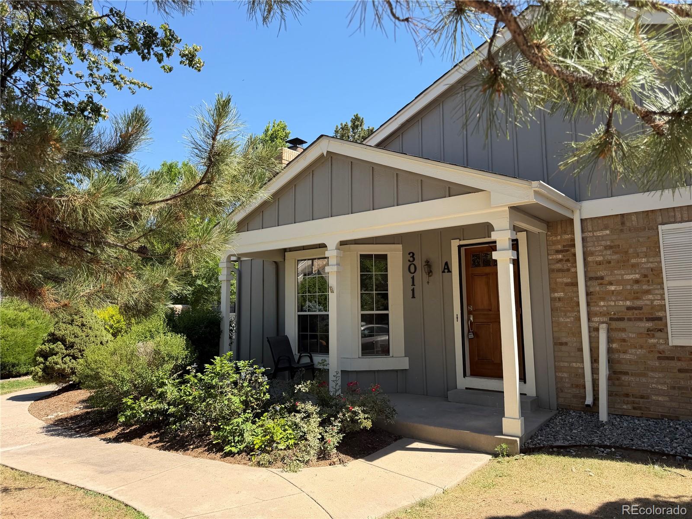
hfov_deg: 71.6
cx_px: 346
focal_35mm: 24
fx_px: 480
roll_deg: +1.3
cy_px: 260
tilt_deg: +6.3
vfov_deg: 56.8
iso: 80
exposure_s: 1/2110
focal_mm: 6.76
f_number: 1.78
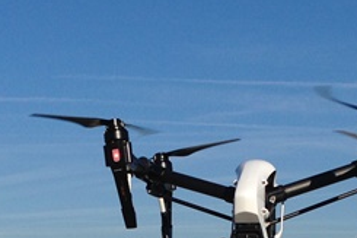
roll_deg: -0.7
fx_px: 1249
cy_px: 358
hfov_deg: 16.3
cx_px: 195
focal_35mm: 126
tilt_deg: +0.2
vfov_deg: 10.5
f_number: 2.4
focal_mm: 4.12
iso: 50
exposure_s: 1/3012
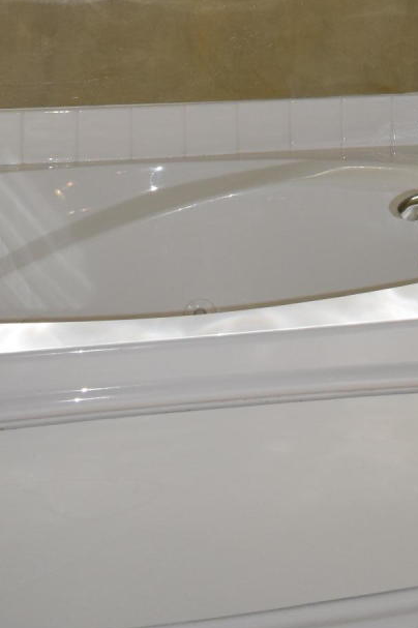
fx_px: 1552
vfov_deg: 20.5
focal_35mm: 89
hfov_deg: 14.9
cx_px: 474
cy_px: -235
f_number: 5.6
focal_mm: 18
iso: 450
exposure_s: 1/125
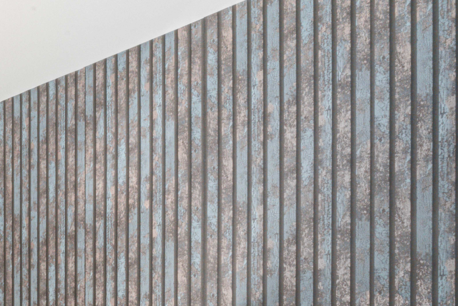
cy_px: 389
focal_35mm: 36
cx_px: -59
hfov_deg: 41.2
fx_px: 458
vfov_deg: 30.0
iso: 800
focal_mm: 12
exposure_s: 4
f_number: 22
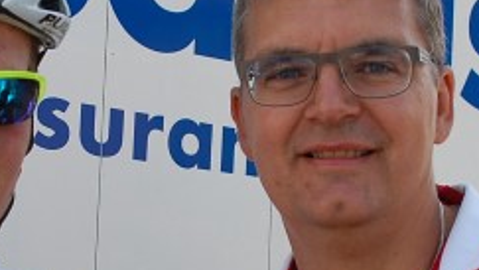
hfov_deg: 16.4
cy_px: 236
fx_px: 1665
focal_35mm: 131
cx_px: 201
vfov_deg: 9.2
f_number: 4
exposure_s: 1/1000
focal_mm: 28
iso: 360
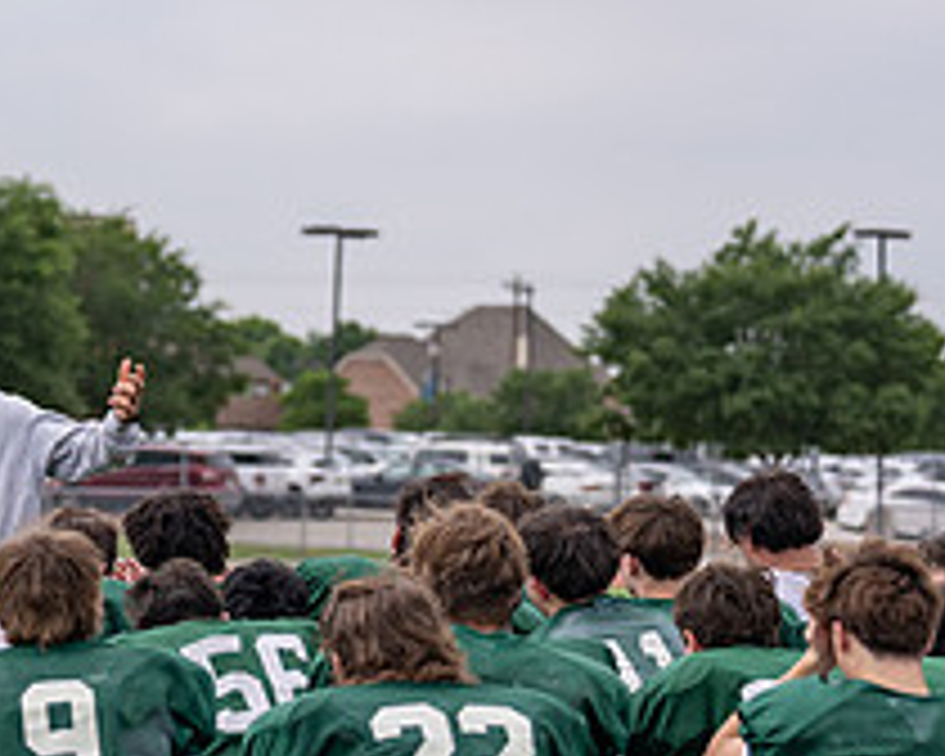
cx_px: -117
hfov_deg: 9.8
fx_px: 5454
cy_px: 446
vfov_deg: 7.9
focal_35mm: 195
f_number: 2.8
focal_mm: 70
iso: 125
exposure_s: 1/2500
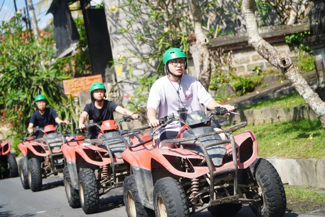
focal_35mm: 114
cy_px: 108
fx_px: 1029
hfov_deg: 17.9
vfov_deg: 12.0
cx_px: 162
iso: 100
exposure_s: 1/500
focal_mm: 76
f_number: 4
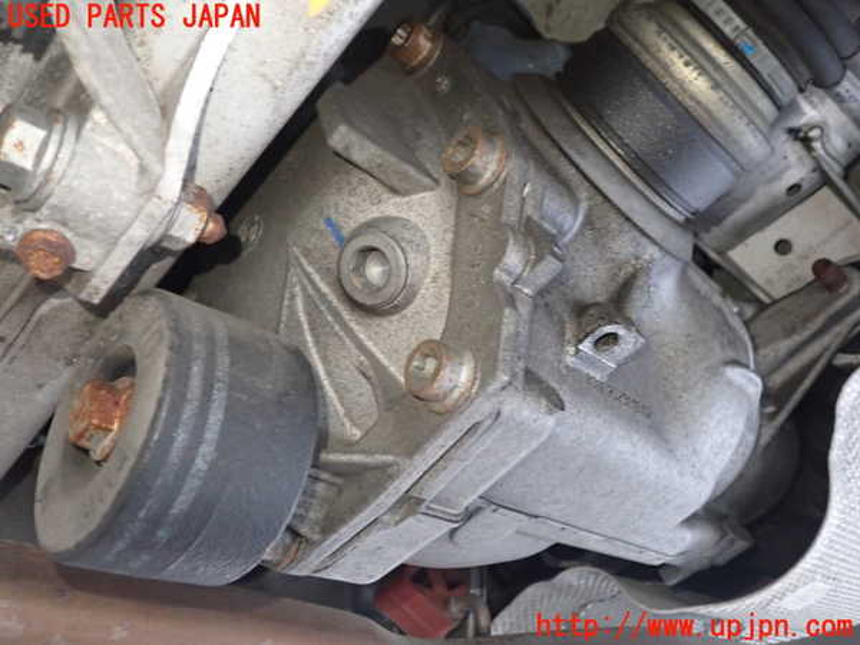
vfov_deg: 46.8
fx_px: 745
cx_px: 430
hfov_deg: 60.0
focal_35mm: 30
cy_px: 322
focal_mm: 5.4
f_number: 2.3
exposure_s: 1/30
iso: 500
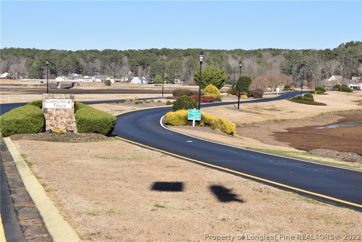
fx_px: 830
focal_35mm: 82
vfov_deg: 16.6
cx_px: 181
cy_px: 121
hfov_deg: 24.6
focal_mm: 55
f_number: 11
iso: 400
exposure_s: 1/500
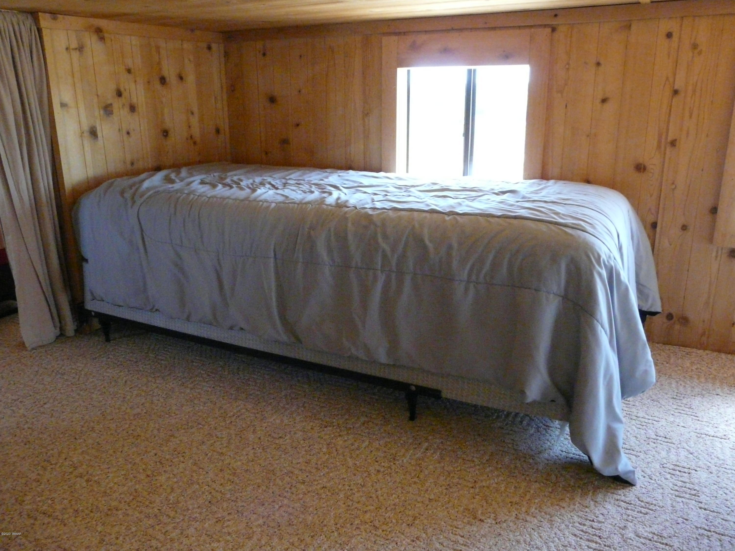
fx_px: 595
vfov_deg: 49.7
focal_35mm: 28
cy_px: 276
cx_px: 368
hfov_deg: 63.4
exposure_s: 1/125
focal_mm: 4.6
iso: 800
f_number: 2.8
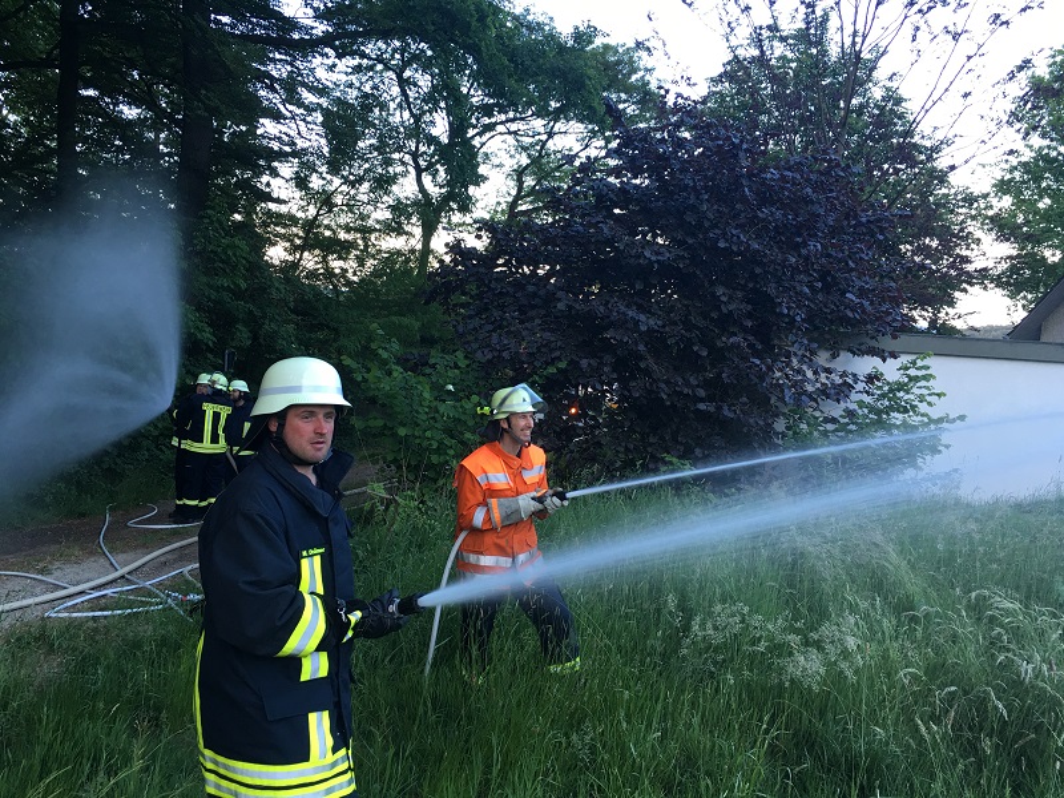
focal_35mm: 29
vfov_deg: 48.2
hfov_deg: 61.7
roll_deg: -3.6
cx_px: 532
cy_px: 399
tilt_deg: -4.4
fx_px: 891
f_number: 2.2
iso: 32
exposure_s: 1/50
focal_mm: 4.15
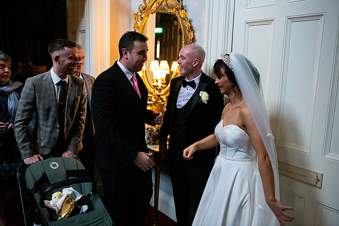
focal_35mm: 32
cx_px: 170
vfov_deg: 41.1
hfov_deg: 58.7
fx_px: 301
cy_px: 113
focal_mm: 32
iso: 1600
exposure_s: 1/160
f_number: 3.5
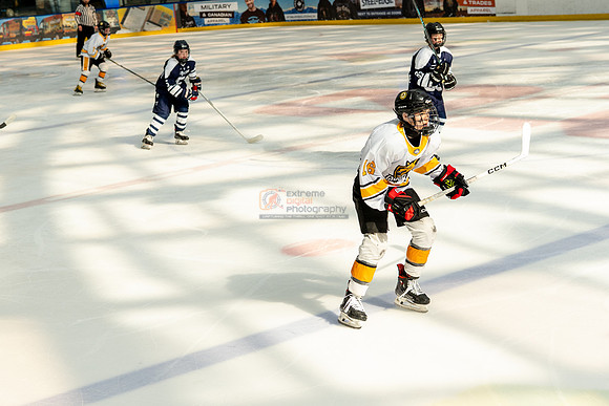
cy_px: 203
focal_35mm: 73
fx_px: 1235
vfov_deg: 18.7
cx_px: 304
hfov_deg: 27.7
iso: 800
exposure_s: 1/1600
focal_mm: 49
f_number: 3.5
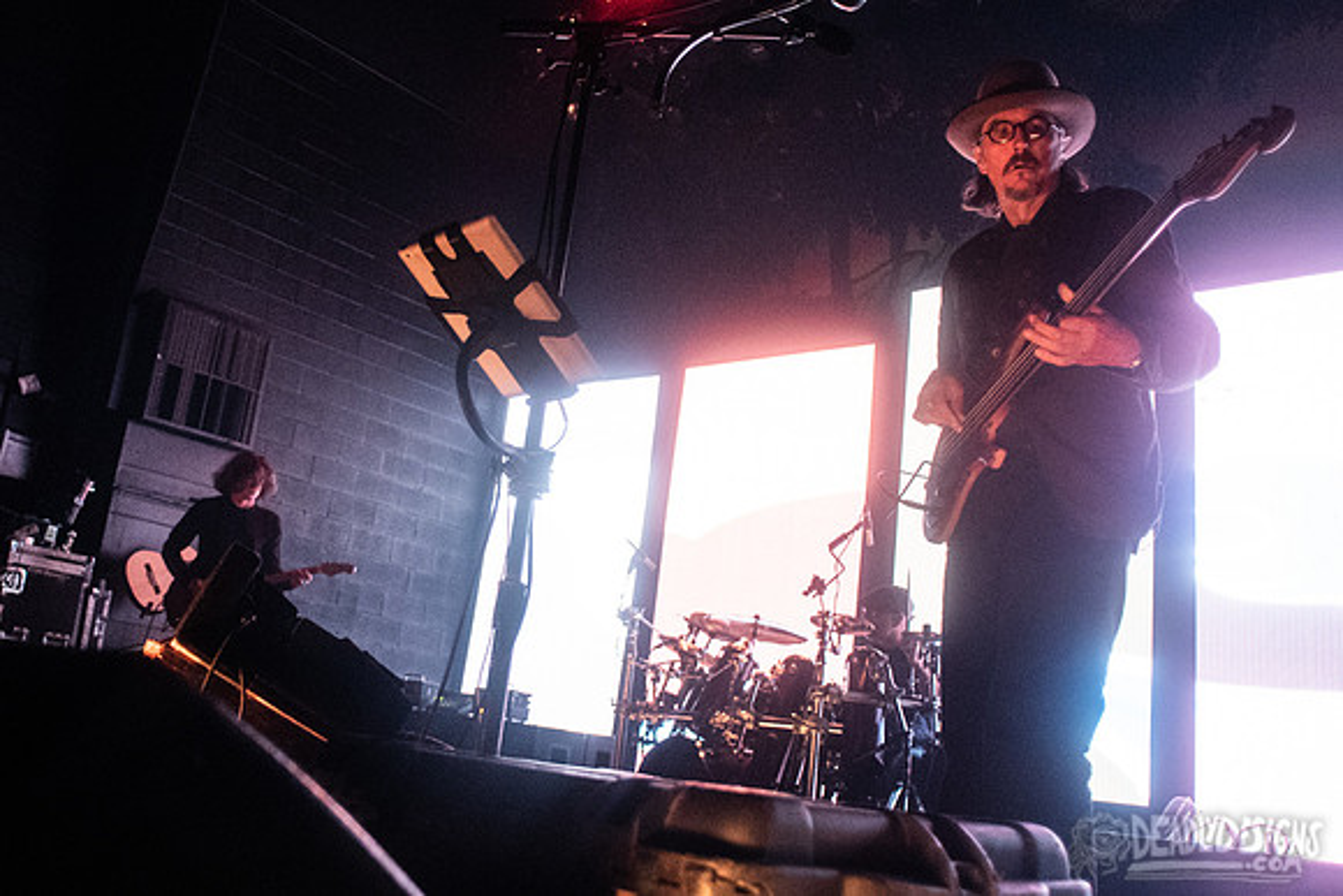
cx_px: 539
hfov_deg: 58.6
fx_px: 1186
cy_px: 432
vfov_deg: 41.4
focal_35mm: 32
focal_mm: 20
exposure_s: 1/160
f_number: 3.2
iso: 4000
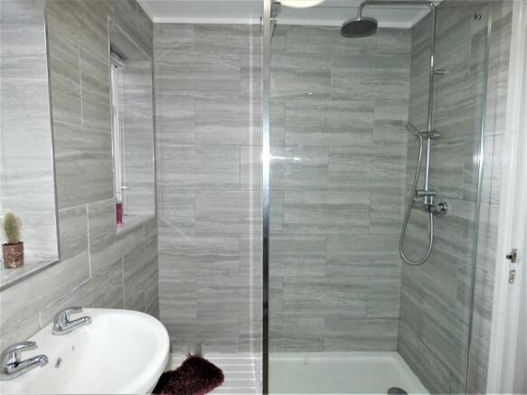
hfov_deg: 81.8
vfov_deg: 66.0
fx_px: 304
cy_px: 198
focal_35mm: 20
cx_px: 264
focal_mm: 3.6
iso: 80
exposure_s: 1/50
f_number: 2.8
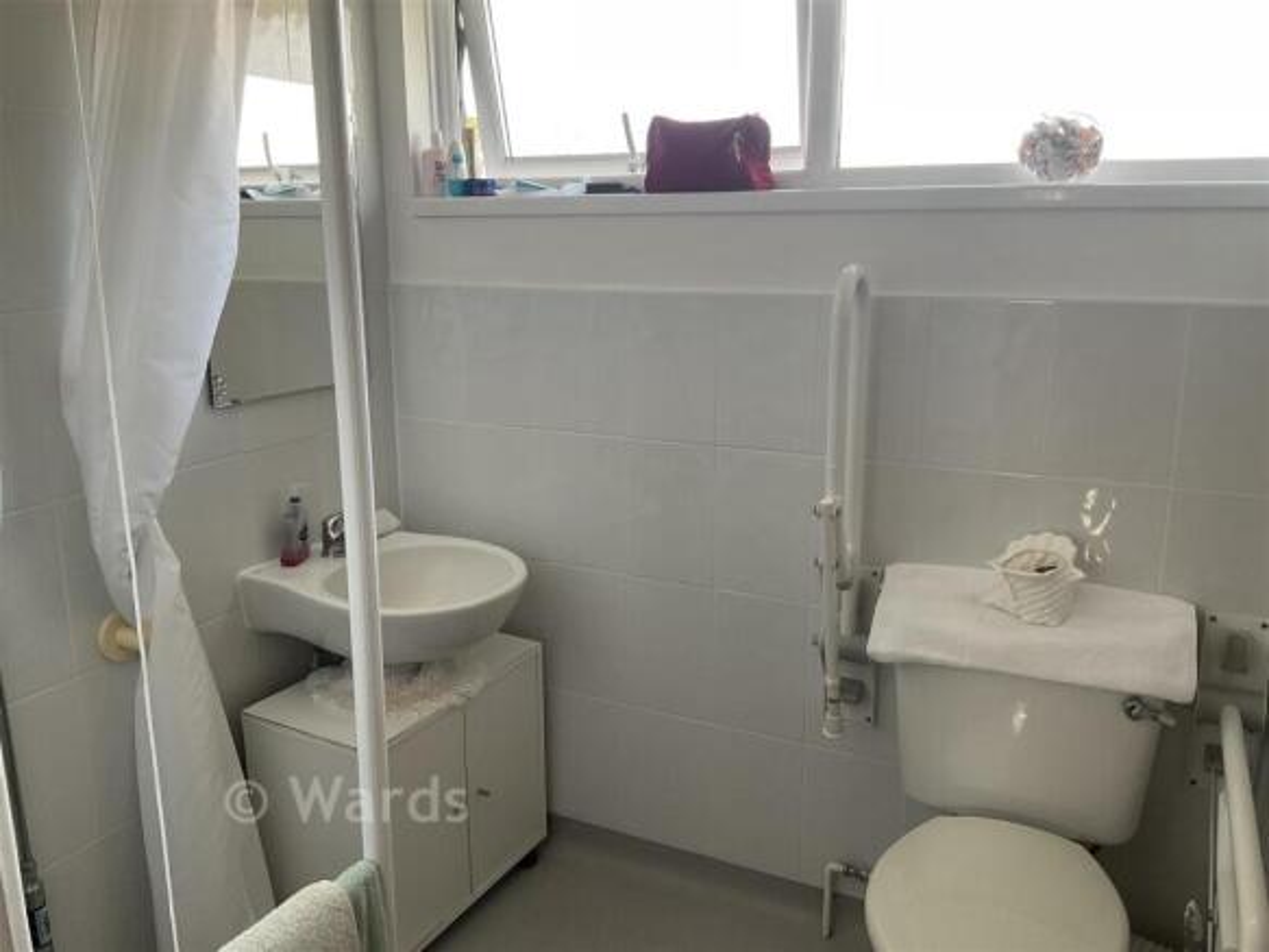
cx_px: 634
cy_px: 476
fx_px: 1063
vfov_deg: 48.2
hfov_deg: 61.7
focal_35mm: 29
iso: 64
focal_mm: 3
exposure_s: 1/110
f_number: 1.8
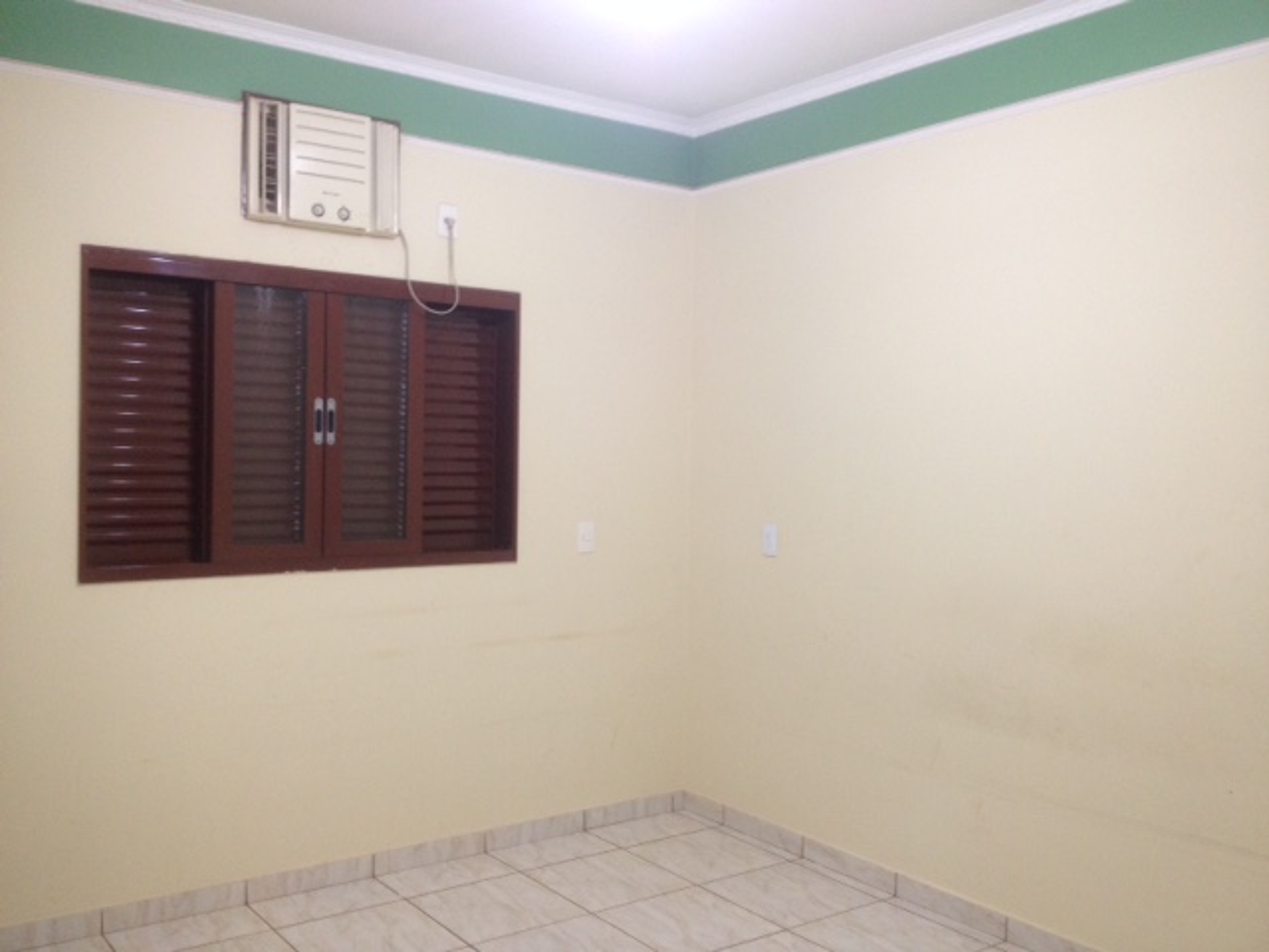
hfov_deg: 52.6
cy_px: 476
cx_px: 634
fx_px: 1283
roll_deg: +1.8
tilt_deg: -2.1
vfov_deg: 40.7
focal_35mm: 35
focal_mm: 4.28
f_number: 2.4
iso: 100
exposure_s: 1/20
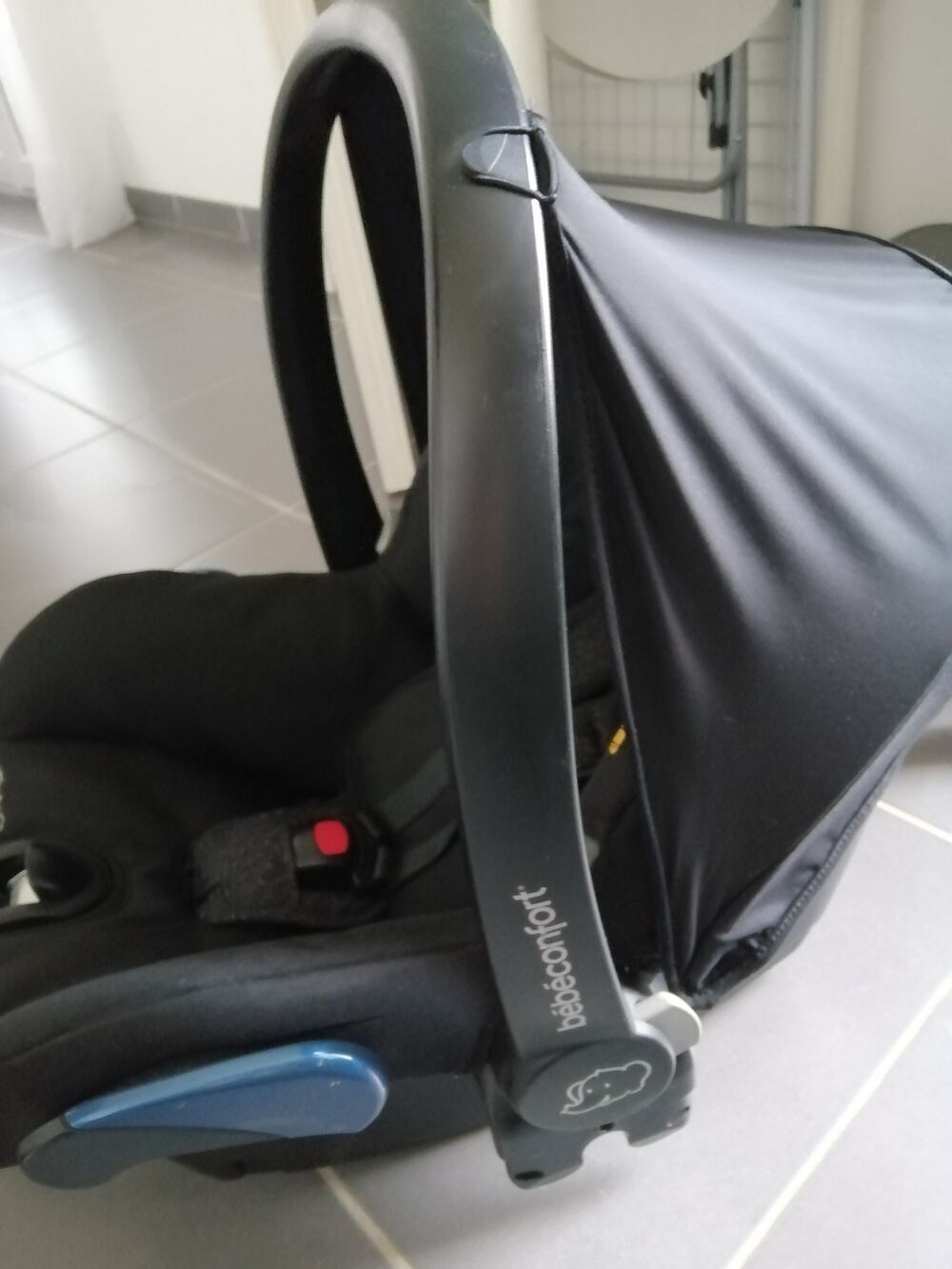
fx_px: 953
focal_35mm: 26
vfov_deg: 67.3
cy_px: 634
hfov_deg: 53.1
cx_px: 476
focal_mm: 3.6
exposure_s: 1/50
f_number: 1.8
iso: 640
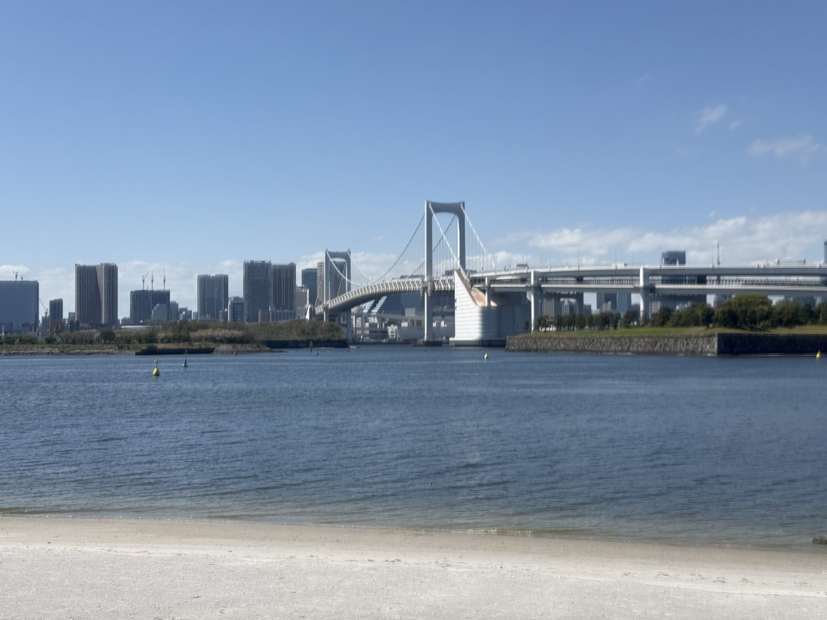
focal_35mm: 48
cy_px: 310
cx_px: 414
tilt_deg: +1.9
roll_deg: +0.1
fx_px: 1147
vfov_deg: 30.3
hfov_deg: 39.7
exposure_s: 1/7874
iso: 80
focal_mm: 6.76
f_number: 1.78
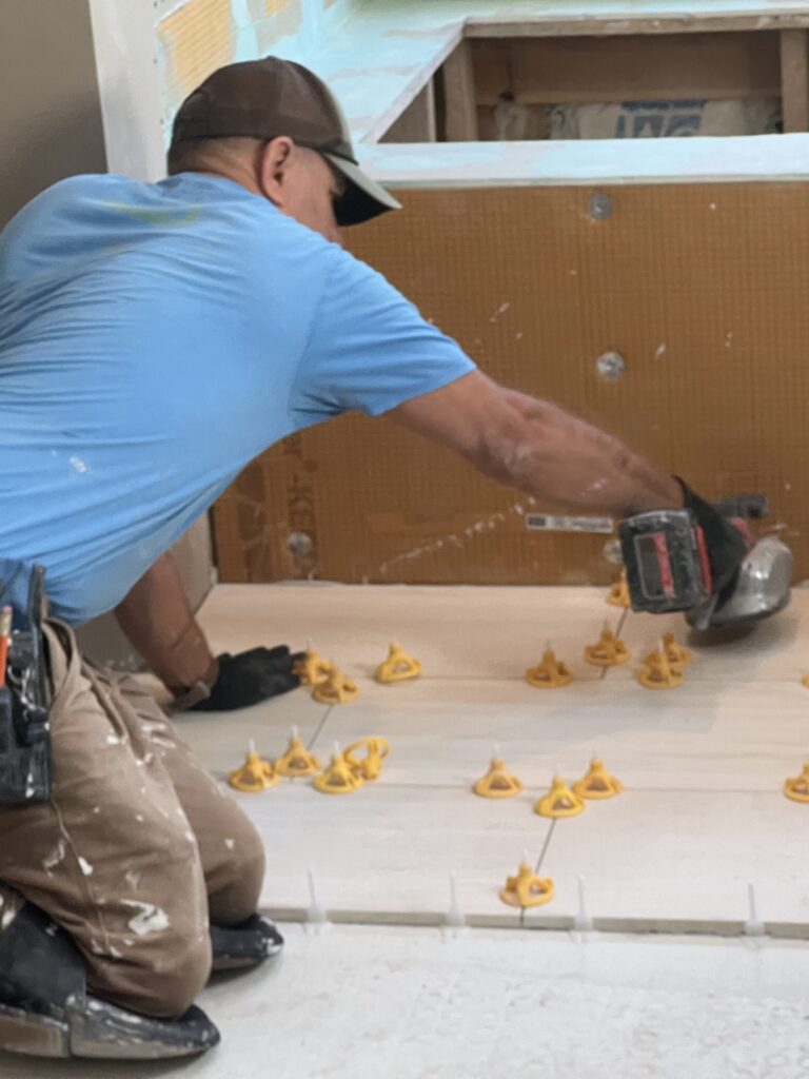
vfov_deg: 25.3
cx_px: 404
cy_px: 540
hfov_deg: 19.1
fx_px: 2399
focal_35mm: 77
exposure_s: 1/60
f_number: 2.8
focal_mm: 9
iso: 200
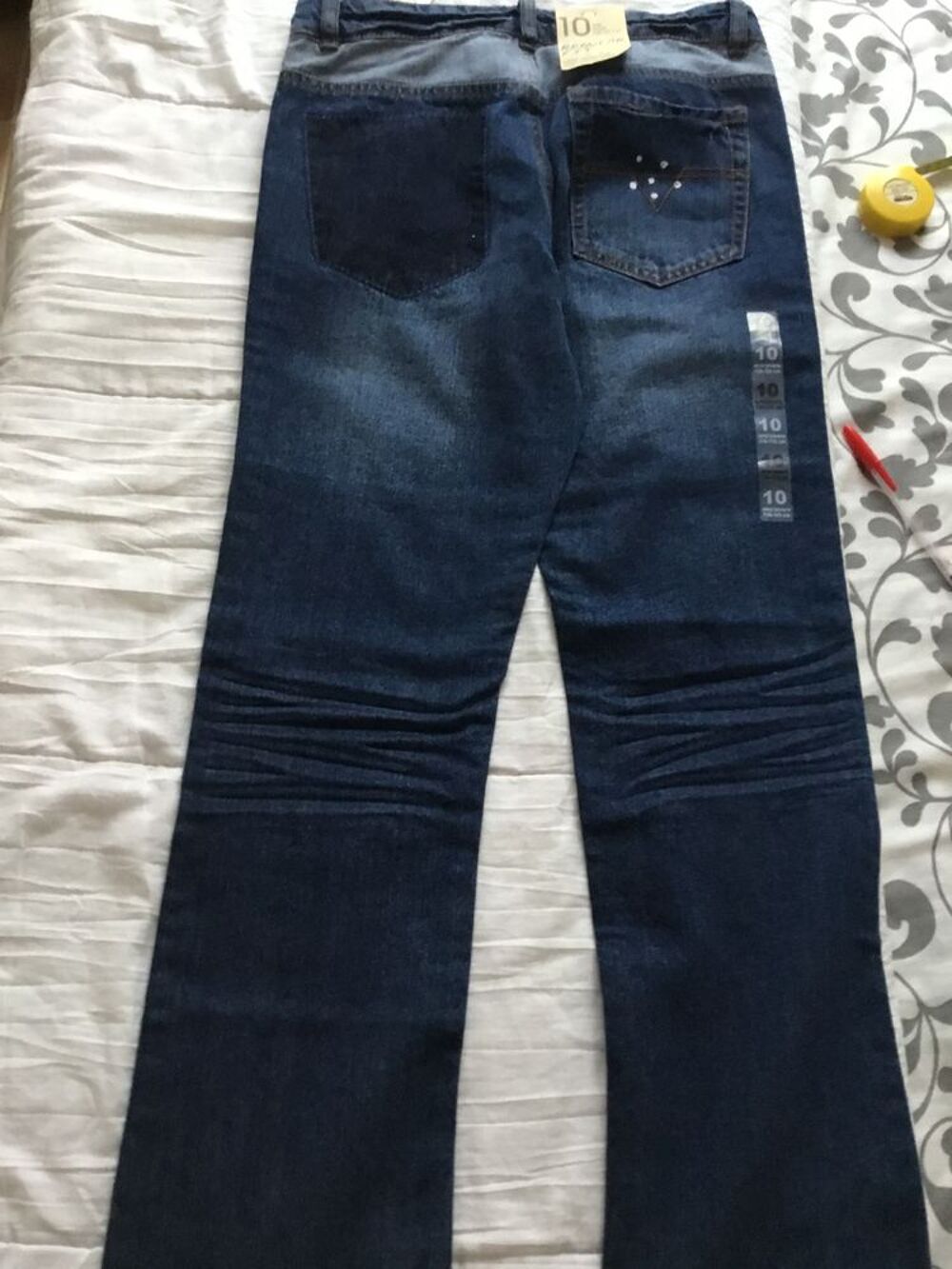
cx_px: 476
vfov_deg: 58.3
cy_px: 634
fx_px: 1137
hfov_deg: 45.4
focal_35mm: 31
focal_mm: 3.3
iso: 200
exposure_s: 1/17
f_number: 2.4
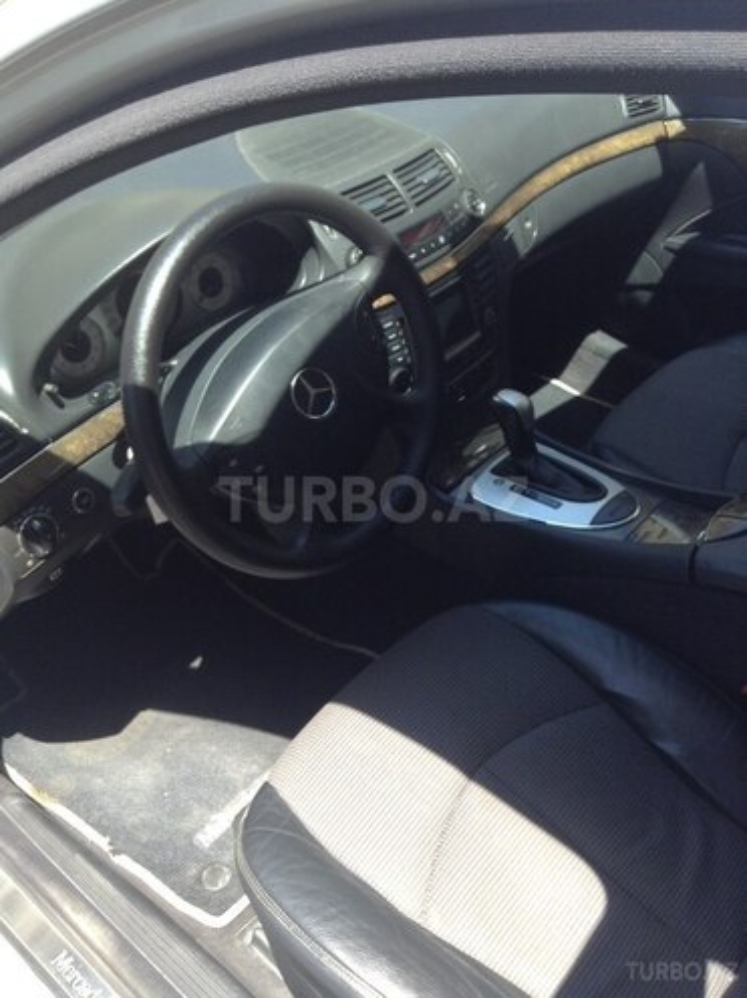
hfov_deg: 42.9
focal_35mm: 33
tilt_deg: -42.3
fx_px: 951
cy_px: 499
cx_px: 374
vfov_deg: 55.4
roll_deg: +1.3
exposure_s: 1/172
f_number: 2.4
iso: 25
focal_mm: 3.3
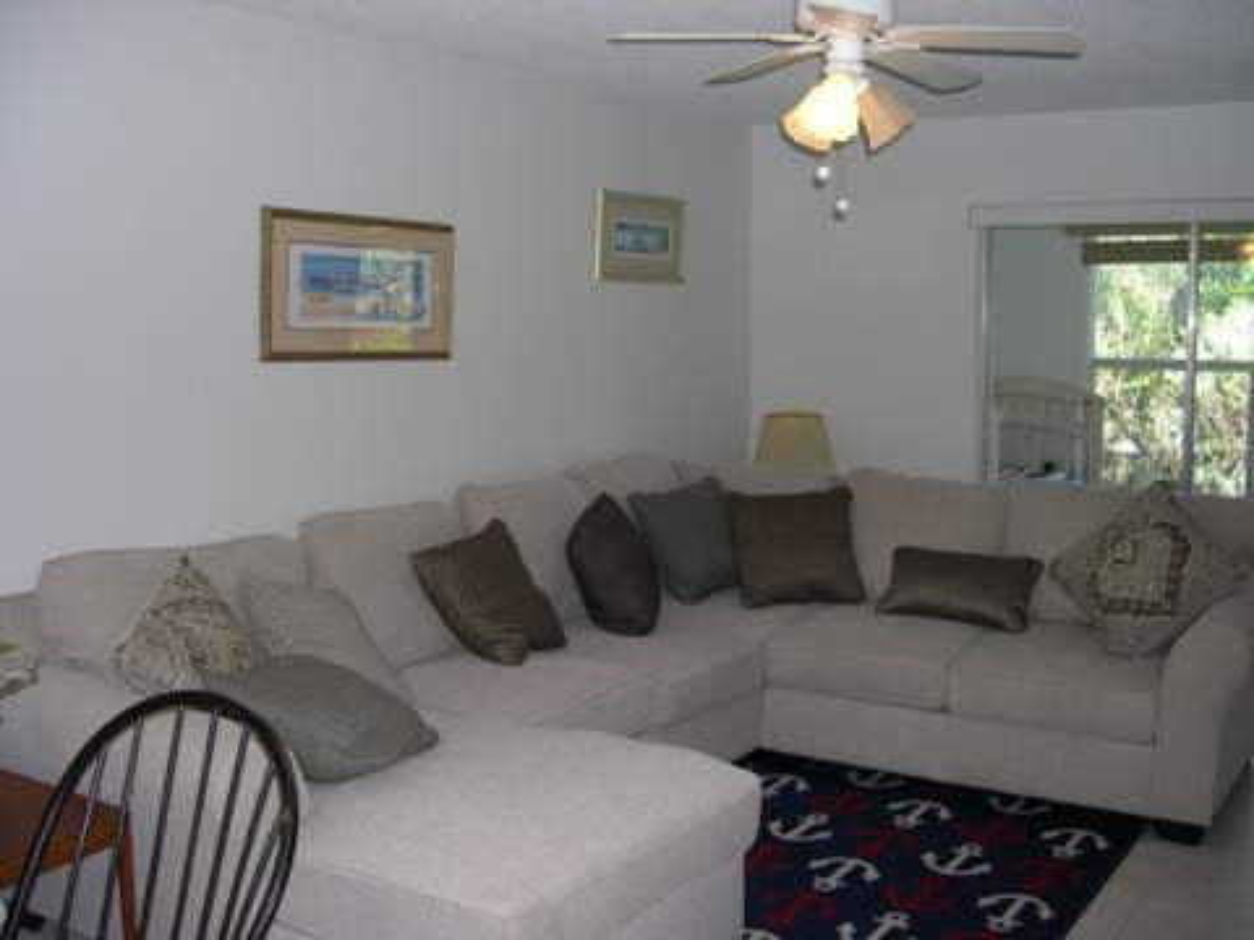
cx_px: 627
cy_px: 470
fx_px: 1377
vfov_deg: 37.7
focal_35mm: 38
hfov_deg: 49.0
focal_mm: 8
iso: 100
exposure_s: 1/60
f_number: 2.8
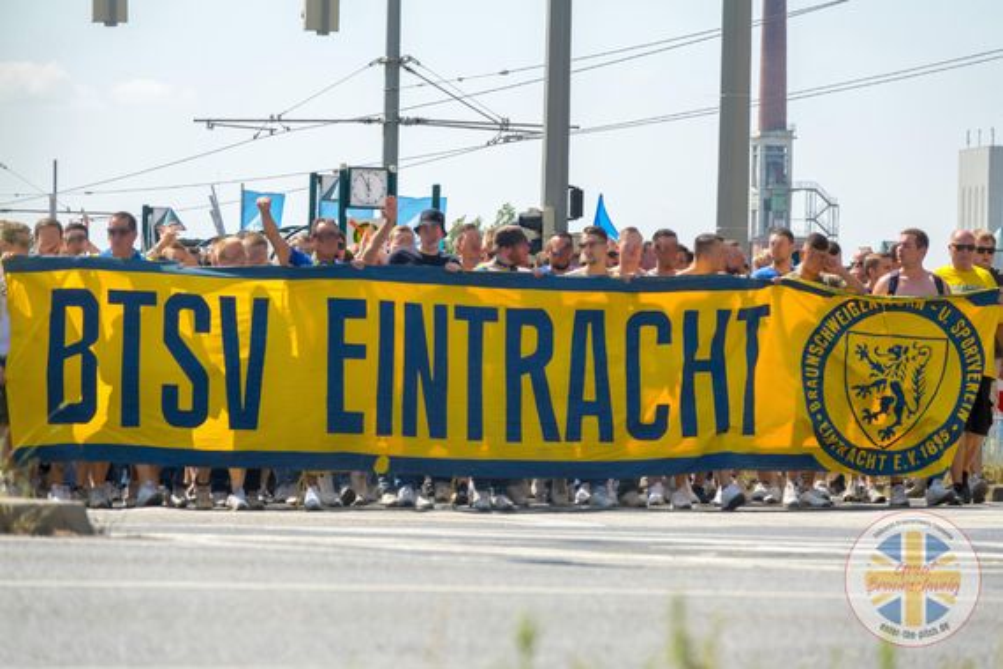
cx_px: 502
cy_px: 334
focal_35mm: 238
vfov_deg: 5.8
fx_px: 6630
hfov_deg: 8.7
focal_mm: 87.11
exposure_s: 1/1000
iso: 100
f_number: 4
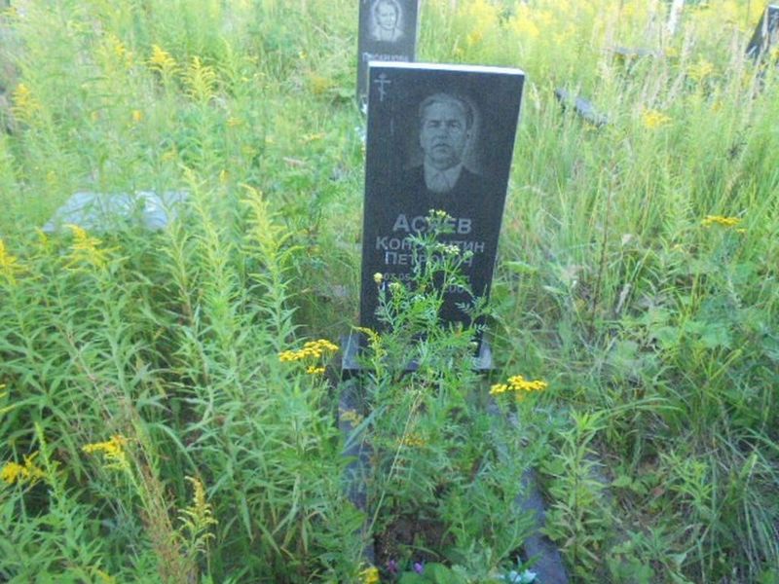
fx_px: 585
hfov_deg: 67.3
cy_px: 292
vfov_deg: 53.1
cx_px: 390
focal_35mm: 26
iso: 500
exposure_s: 1/250
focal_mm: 4.6
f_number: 3.5
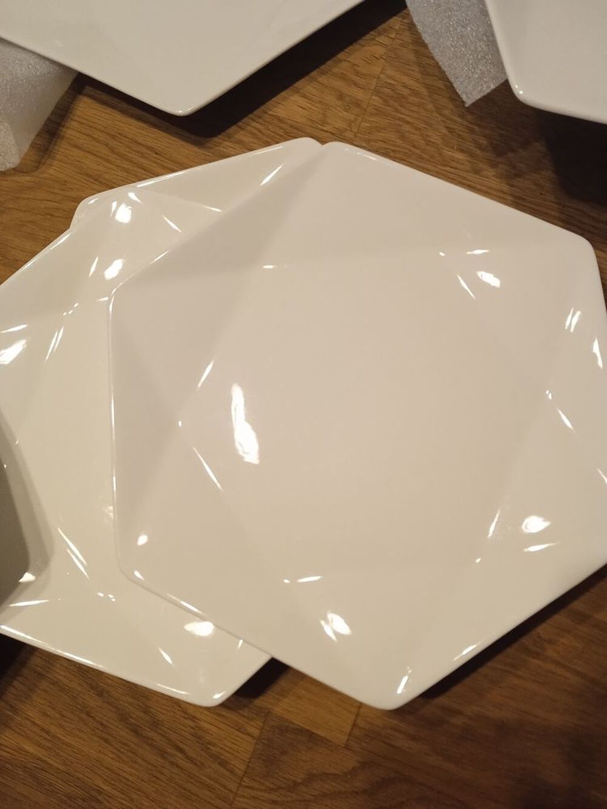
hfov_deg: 49.8
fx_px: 655
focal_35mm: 28
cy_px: 404
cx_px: 304
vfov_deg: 63.4
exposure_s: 1/20
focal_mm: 3.43
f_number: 2.2
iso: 777
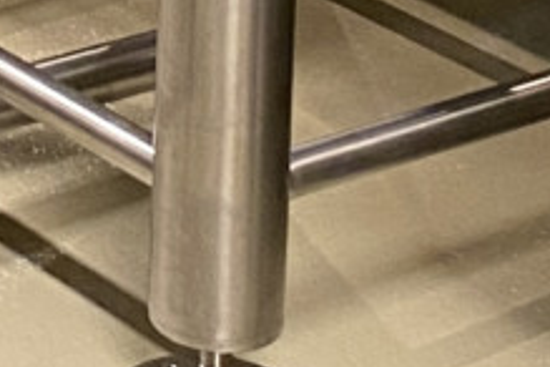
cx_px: -547
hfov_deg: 7.8
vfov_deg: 4.7
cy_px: -1375
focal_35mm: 253
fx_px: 3865
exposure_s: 1/60
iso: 250
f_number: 1.8
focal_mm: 4.25
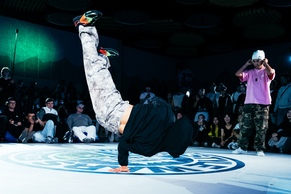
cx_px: 145
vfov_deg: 34.7
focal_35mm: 38
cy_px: 129
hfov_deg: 50.7
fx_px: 307
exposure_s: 1/800
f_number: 2.8
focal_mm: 24
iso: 3200
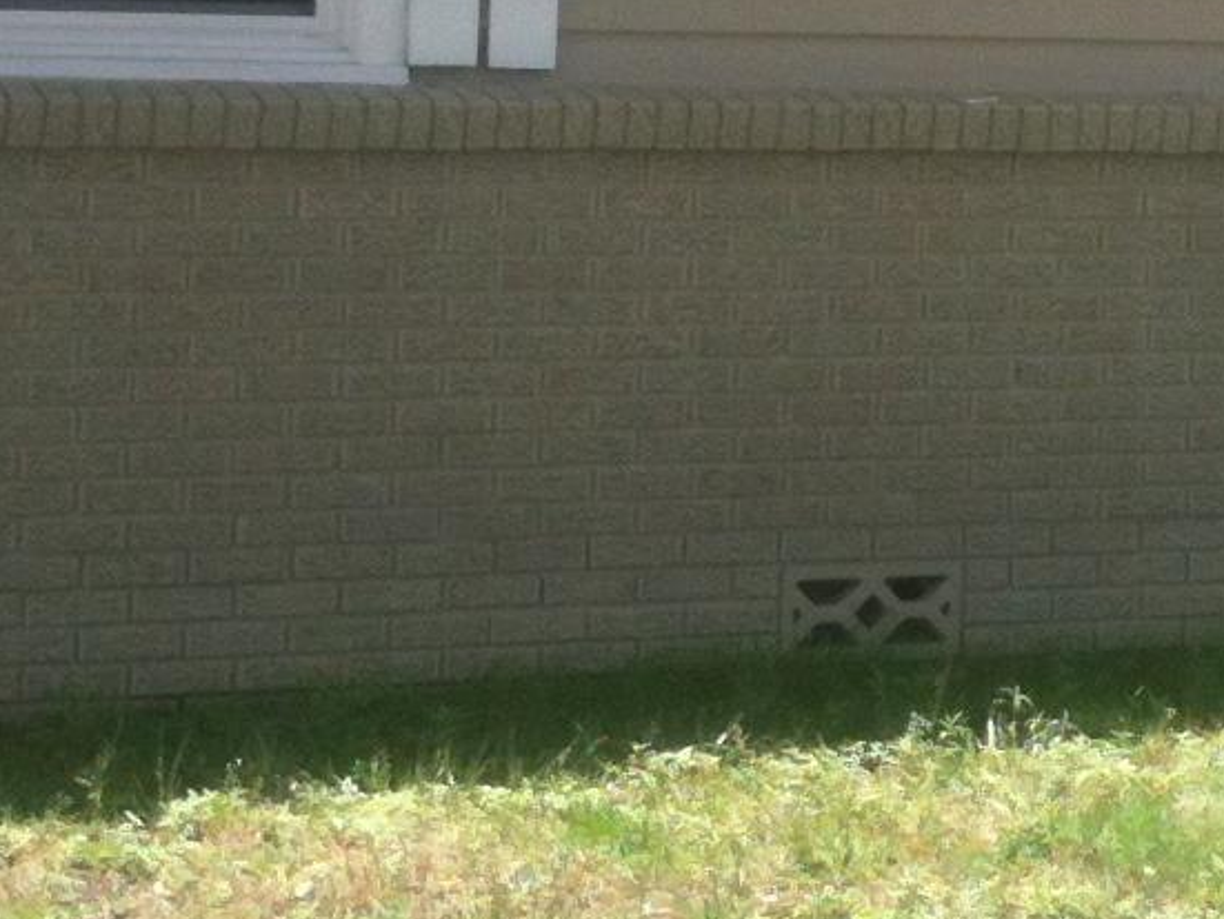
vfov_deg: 11.3
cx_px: 989
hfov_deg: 15.1
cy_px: 11
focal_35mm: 130
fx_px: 4600
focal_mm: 3.85
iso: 64
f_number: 2.8
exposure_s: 1/394
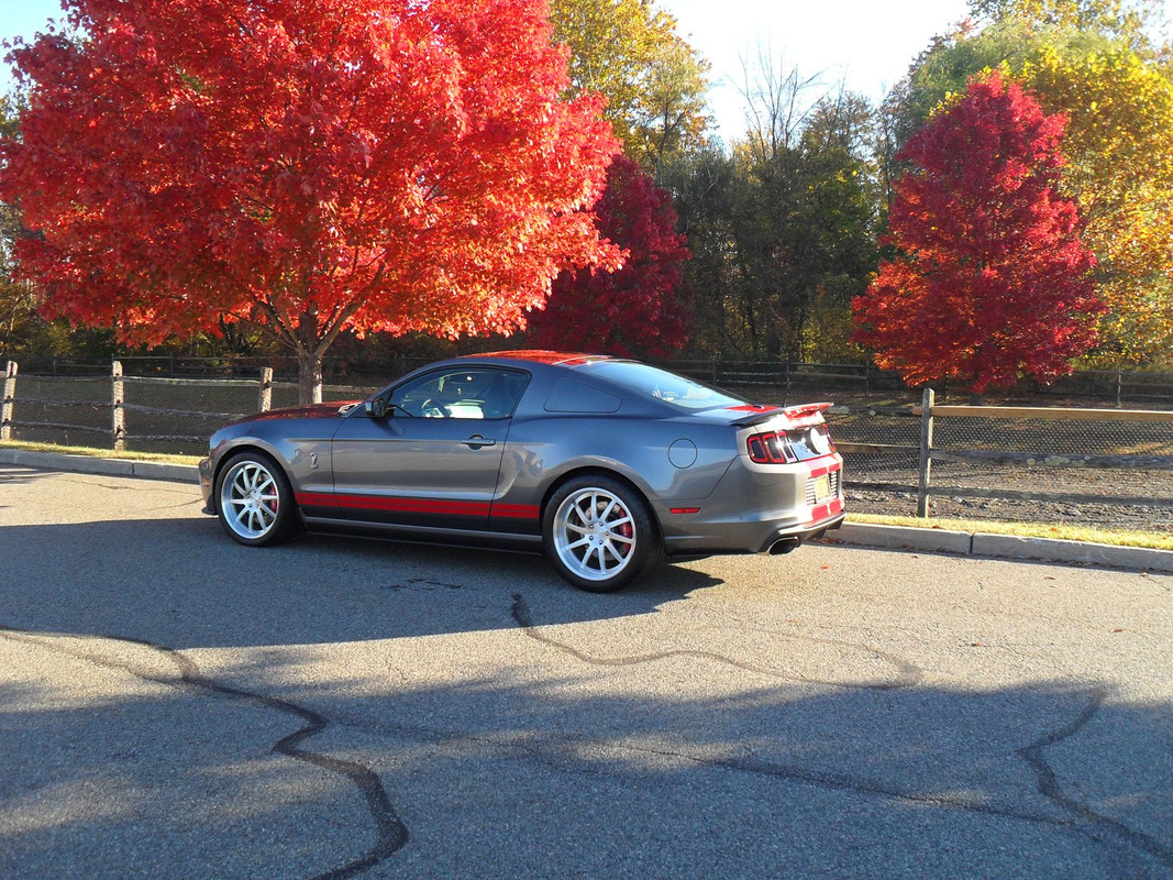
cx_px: 586
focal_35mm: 35
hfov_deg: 52.6
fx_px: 1186
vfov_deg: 40.7
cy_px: 440
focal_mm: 6.2
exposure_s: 1/350
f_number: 2.8
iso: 100
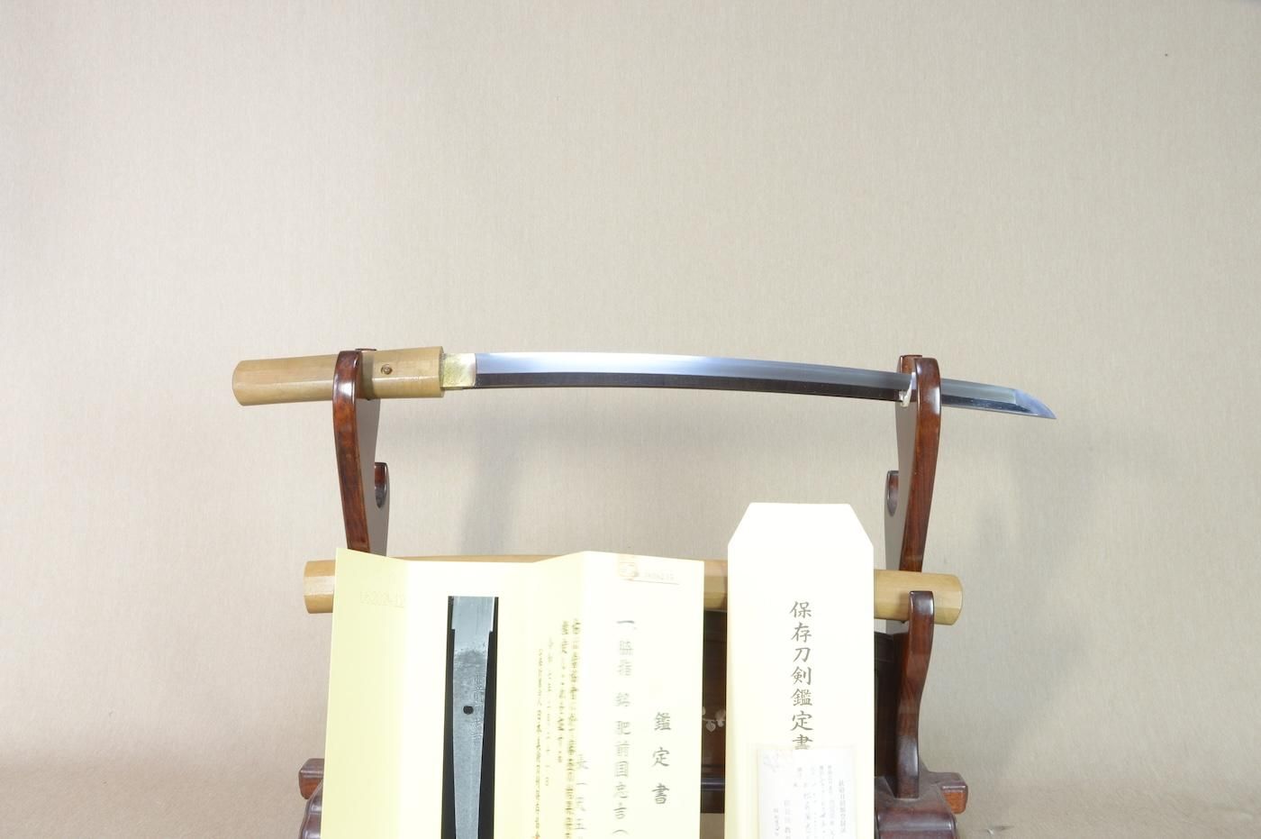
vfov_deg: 43.5
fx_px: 1050
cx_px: 630
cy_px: 420
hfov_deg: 62.0
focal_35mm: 30
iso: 400
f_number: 11
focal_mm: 20
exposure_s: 1/2
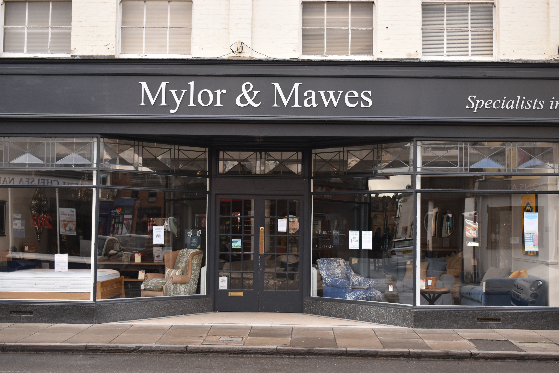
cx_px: 280
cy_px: 186
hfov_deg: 38.9
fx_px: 792
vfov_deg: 26.5
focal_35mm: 51
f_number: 4.5
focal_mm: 34
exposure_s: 1/250
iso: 400
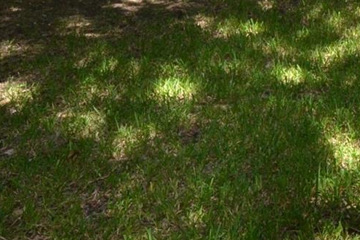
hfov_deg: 25.2
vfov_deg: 18.2
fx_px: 620
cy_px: -168
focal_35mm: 62
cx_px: 531
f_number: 5.6
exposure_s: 1/125
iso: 160
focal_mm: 10
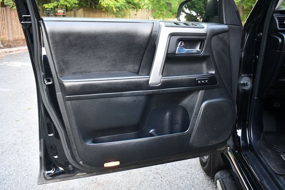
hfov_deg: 62.0
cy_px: 95
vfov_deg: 43.6
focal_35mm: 30
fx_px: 237
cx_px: 142
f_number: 3.8
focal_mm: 20
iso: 3200
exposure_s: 1/100
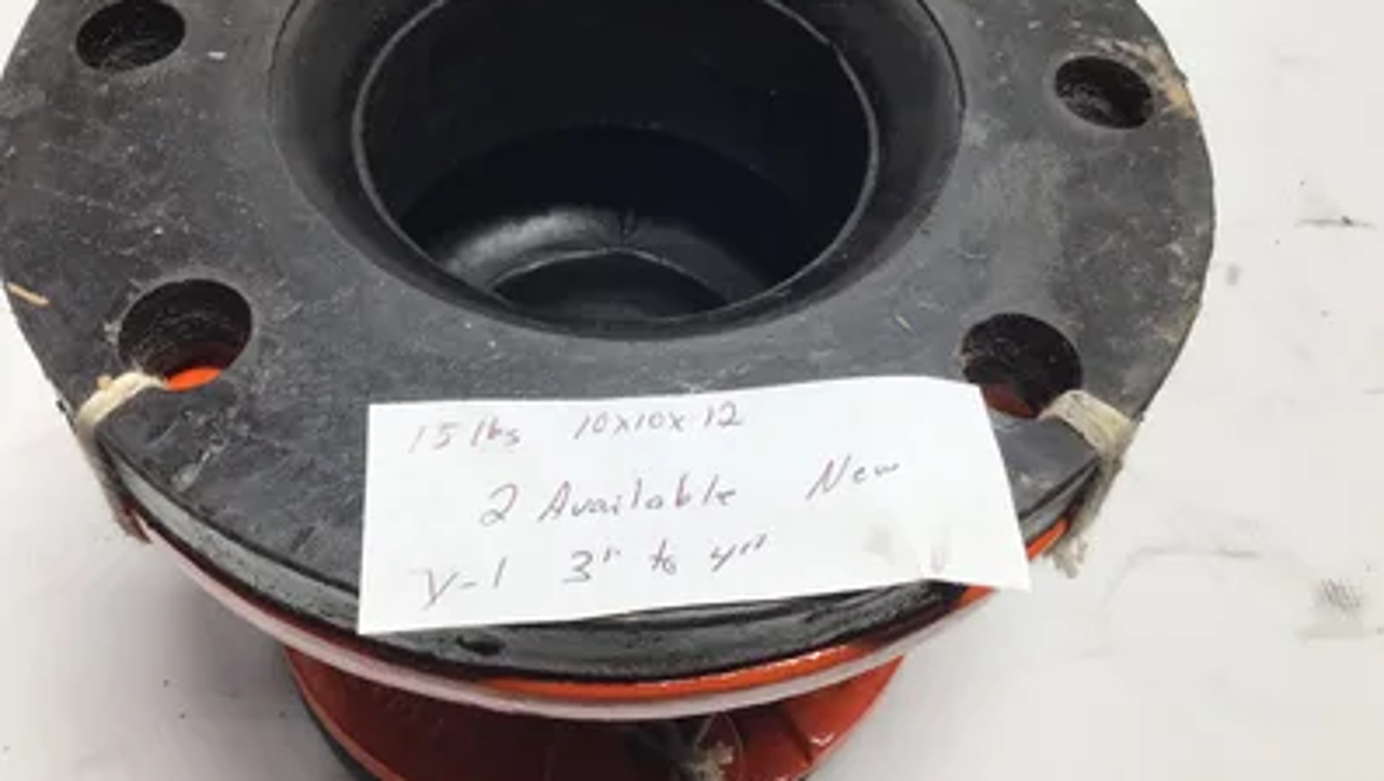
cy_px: 279
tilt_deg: -51.8
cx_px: 694
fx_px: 1249
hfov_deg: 58.0
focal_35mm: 34
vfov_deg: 34.5
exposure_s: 1/120
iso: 32
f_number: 2.4
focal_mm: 3.3
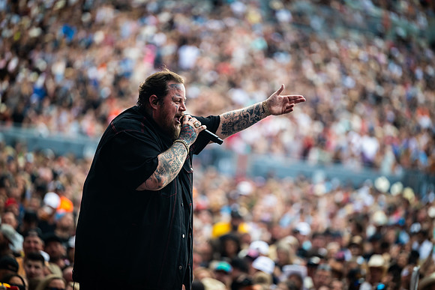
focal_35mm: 203
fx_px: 2449
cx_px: 215
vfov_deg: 6.8
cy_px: 143
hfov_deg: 10.2
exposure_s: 1/320
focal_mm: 200
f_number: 2.8
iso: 400
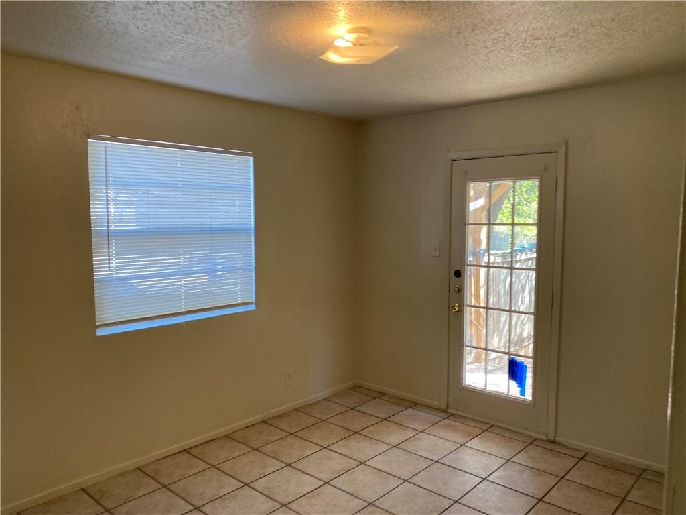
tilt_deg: -3.0
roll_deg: -0.8
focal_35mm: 26
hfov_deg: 67.3
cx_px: 343
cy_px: 258
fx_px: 515
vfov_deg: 53.1
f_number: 1.8
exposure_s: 1/60
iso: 80
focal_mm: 4.25
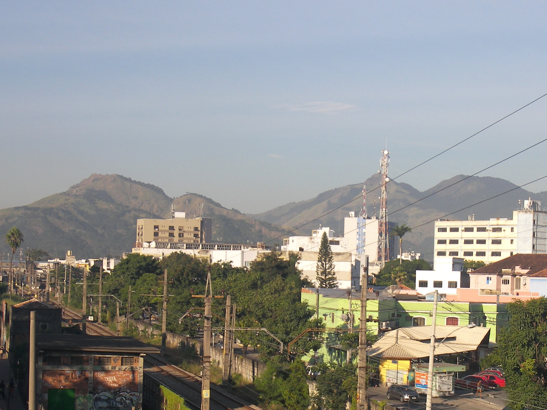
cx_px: 341
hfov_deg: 25.6
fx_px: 1201
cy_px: 305
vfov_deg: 19.3
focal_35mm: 76
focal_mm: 10.4
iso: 50
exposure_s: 1/500
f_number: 3.6
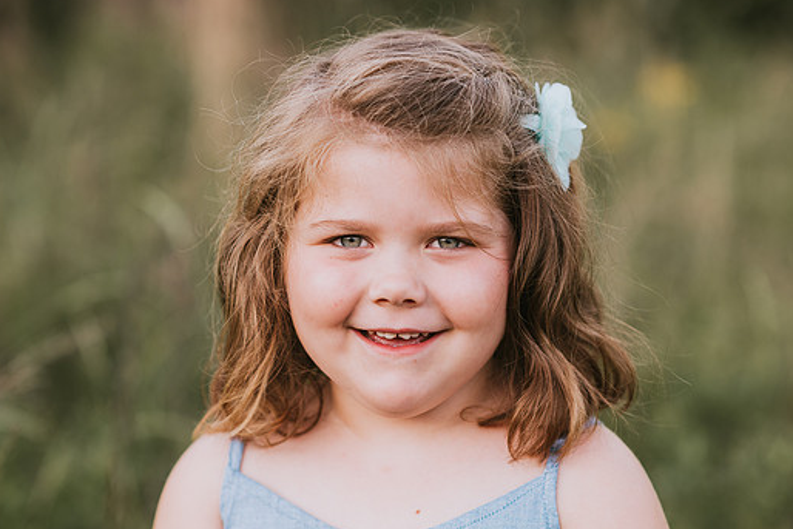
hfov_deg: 21.2
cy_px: 275
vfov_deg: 14.3
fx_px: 2115
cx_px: 383
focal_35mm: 96
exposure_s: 1/400
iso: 200
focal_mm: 85
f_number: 2.5
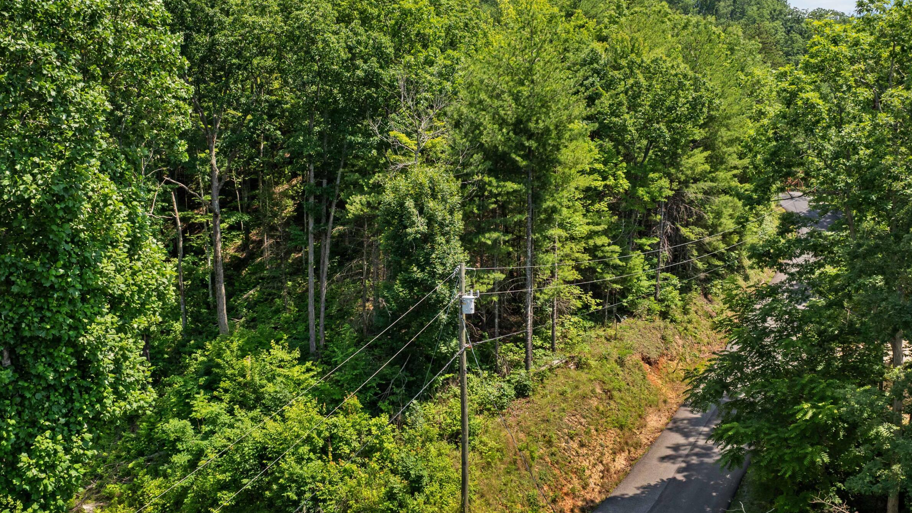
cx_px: 403
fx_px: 798
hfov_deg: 59.3
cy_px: 278
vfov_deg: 35.6
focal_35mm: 33
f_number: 2.8
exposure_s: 1/50
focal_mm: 12.29
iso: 120
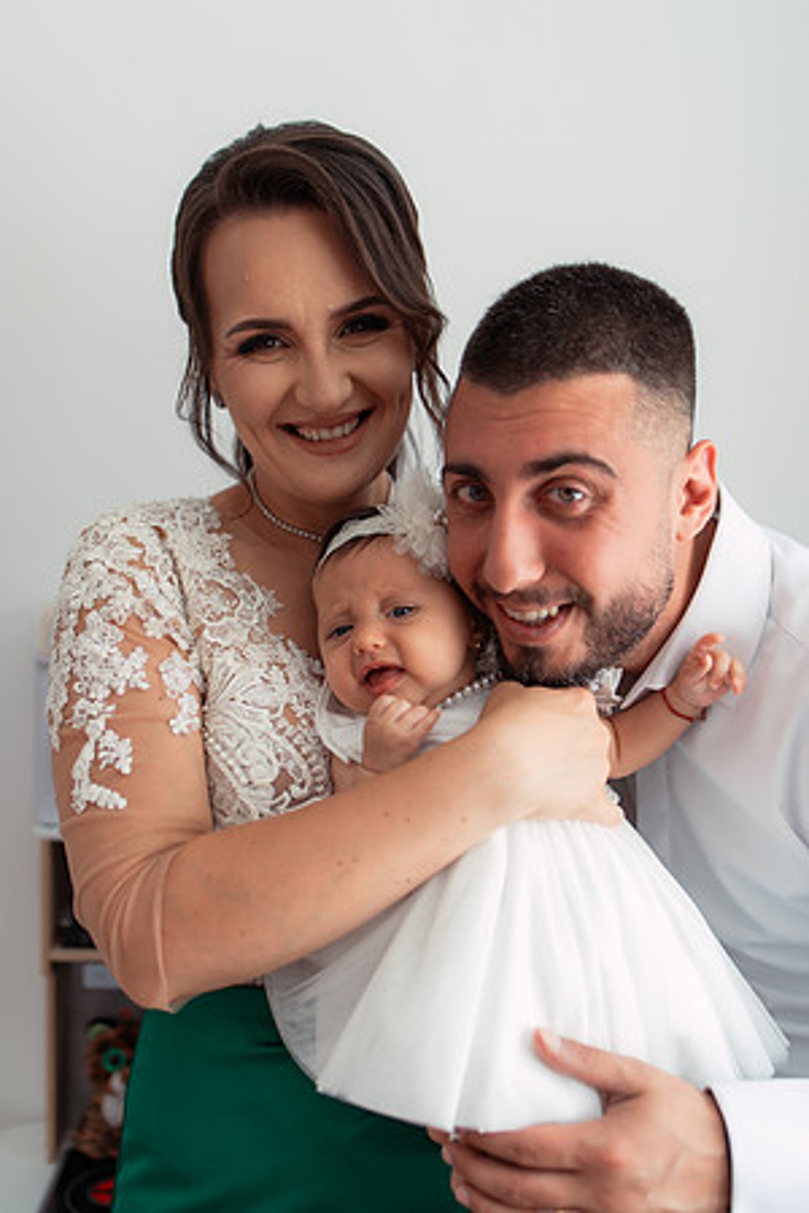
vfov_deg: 54.4
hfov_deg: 37.9
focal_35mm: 35
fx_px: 1180
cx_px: 404
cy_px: 606
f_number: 2.5
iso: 160
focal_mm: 35
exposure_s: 1/200
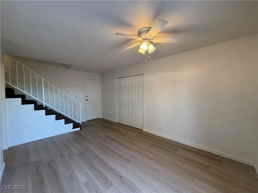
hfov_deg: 102.1
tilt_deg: -3.0
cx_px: 129
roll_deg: +0.2
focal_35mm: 14
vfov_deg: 85.7
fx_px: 104
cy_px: 96
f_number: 2.2
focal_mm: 2.22
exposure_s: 1/120
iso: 160
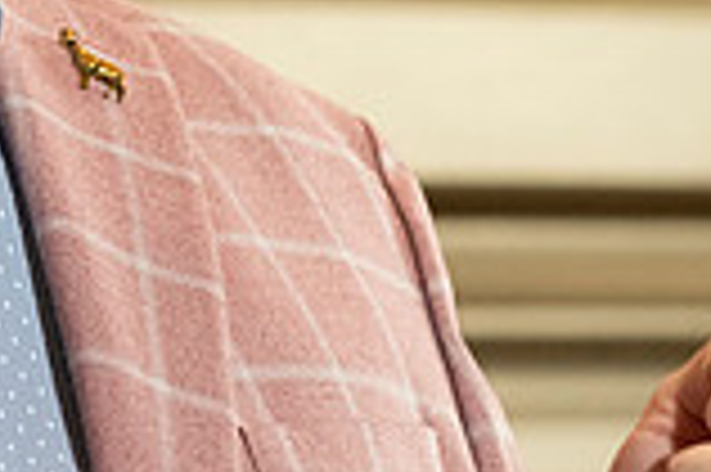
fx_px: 9805
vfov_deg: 2.8
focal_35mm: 497
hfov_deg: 4.1
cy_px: -227
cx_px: -500
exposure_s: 1/80
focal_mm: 135
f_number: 6.3
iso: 5000
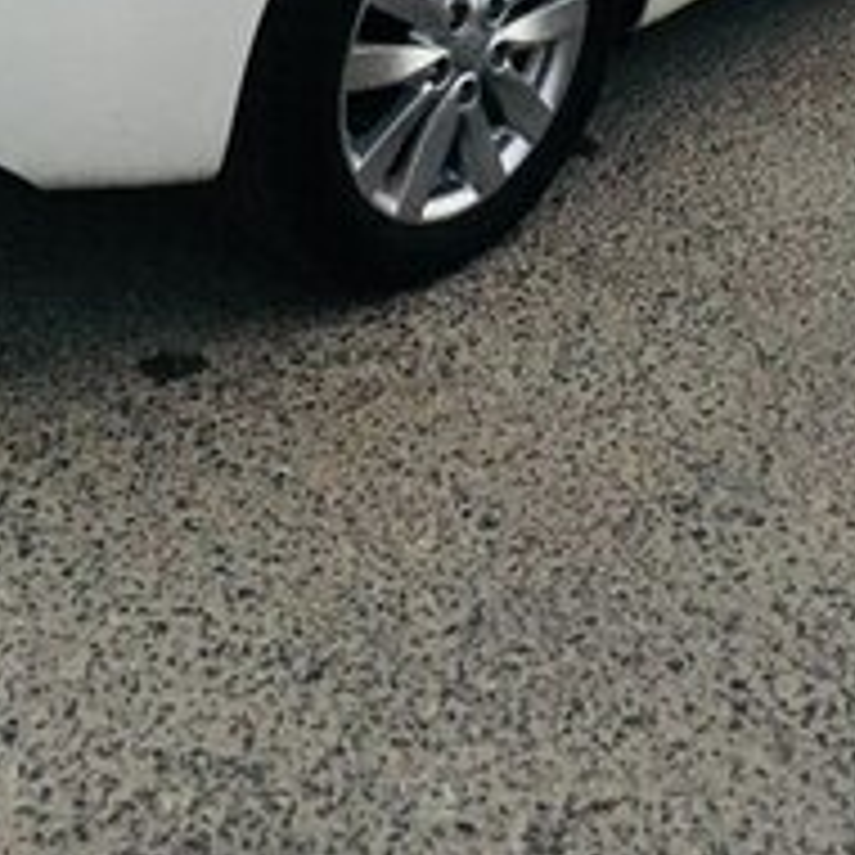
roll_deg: -2.7
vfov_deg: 23.5
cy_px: -171
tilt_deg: -16.4
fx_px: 1872
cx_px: 526
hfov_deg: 25.7
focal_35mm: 67
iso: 200
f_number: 2.2
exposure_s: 1/25
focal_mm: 4.15
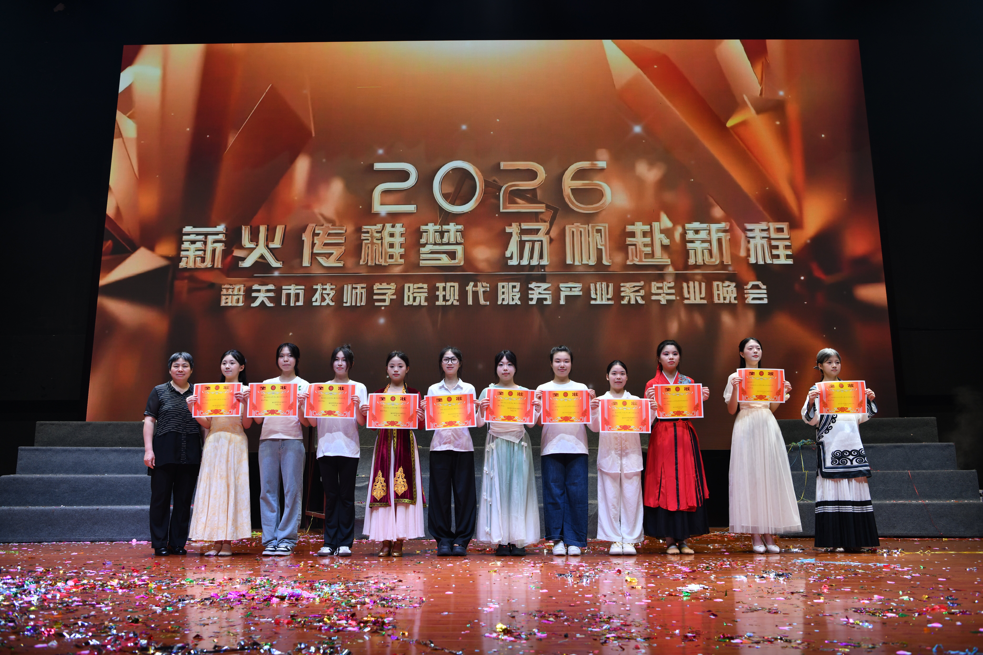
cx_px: 492
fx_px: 819
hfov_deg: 61.9
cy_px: 328
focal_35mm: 30
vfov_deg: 43.6
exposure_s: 1/60
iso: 100
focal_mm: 30
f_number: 4
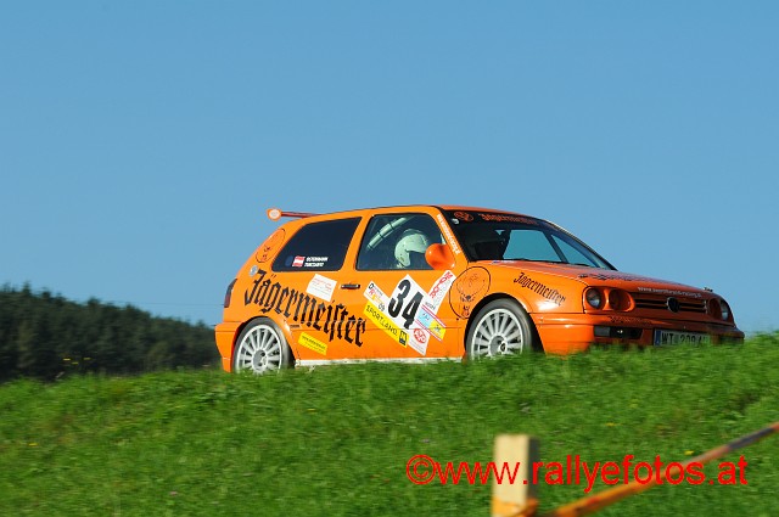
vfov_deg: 8.7
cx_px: 390
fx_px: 3404
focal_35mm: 158
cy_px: 258
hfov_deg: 13.1
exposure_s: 1/320
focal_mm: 105
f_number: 13
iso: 250
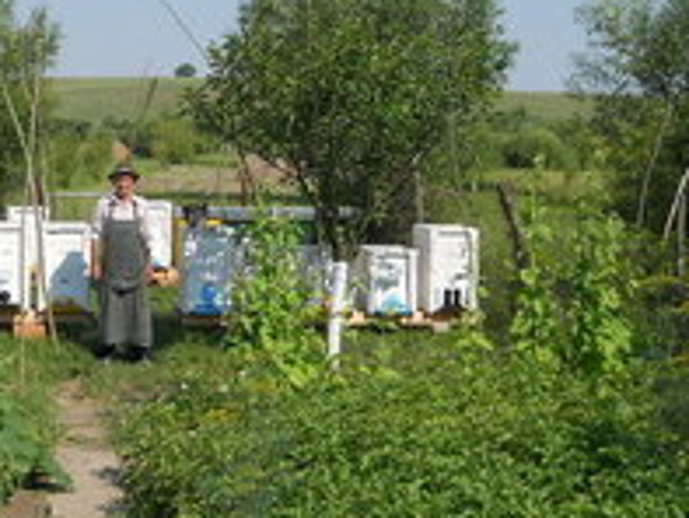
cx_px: 150
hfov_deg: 26.2
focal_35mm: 73
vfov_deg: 20.1
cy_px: 187
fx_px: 1454
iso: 80
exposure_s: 1/400
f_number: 5.5
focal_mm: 6.72
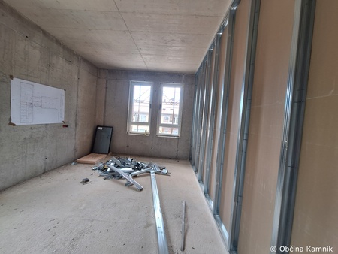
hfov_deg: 106.2
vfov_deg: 90.0
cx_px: 169
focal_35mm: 13
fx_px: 127
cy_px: 127
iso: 64
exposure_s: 1/40
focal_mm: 1.74
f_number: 2.2
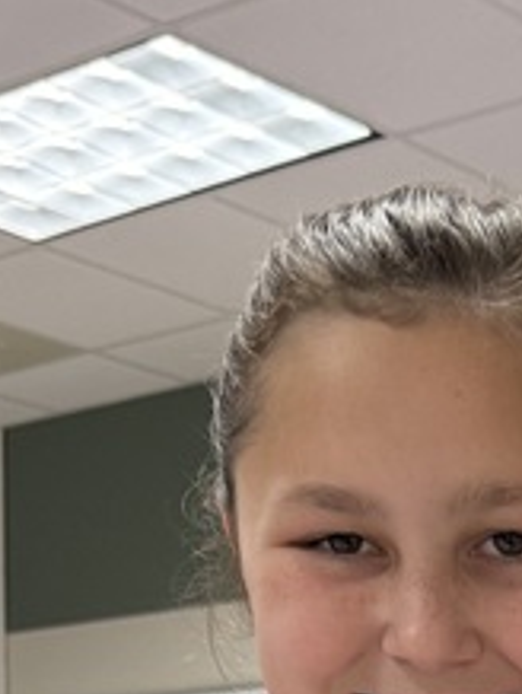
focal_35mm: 110
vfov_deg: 15.0
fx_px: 2207
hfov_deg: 12.6
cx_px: 863
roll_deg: -1.3
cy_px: 1328
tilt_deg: -3.3
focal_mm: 6.76
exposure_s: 1/60
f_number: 1.78
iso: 200
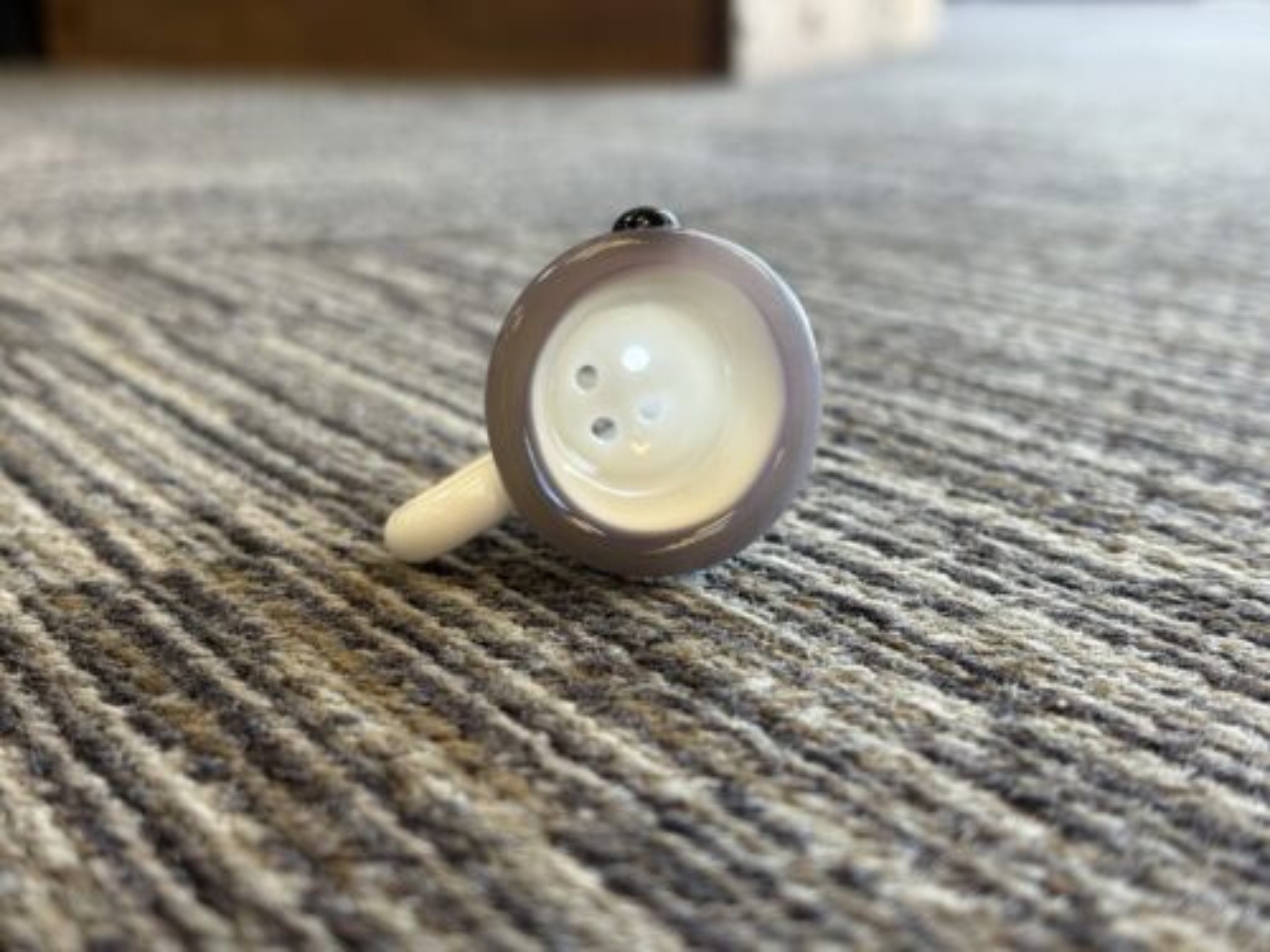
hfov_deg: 36.8
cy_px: 476
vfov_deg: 28.0
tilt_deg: -14.6
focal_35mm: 52
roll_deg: +0.5
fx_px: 1908
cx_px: 635
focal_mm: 5.96
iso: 50
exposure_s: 1/69
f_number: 1.6
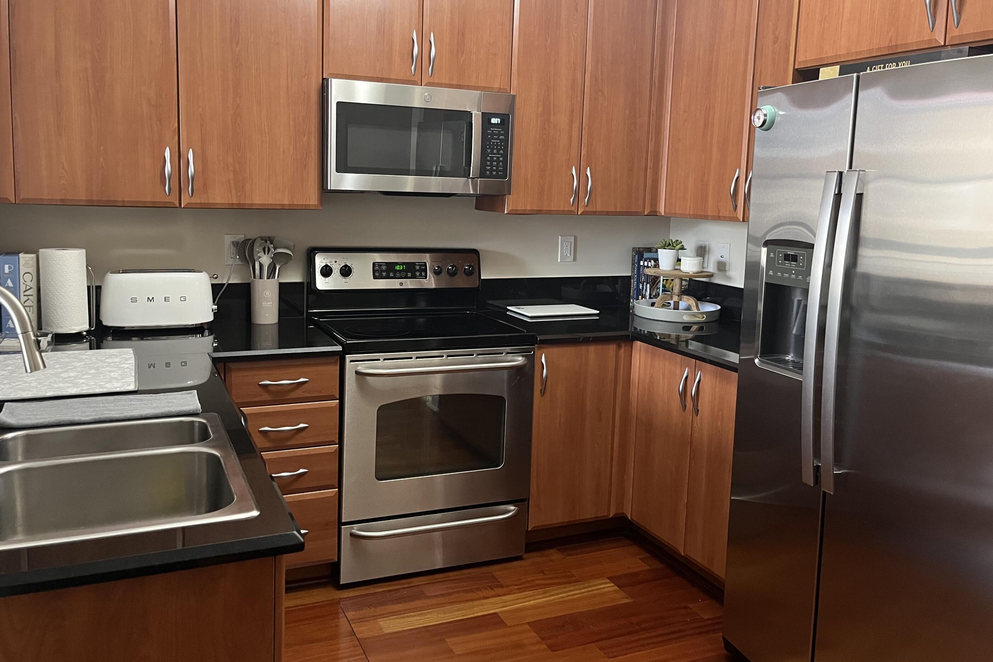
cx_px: 470
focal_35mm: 29
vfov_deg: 44.8
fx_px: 800
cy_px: 282
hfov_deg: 63.6
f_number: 1.6
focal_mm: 5.1
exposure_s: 1/40
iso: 400
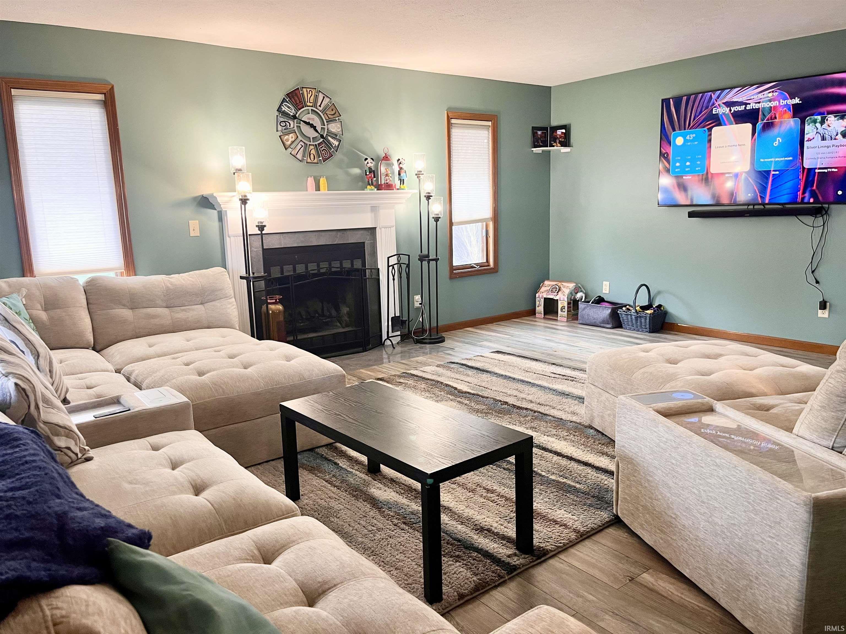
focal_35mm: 26
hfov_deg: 67.3
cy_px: 317
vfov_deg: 53.1
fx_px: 635
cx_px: 423
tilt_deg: -11.4
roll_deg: +1.6
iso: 125
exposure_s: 1/60
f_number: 1.6
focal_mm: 5.1
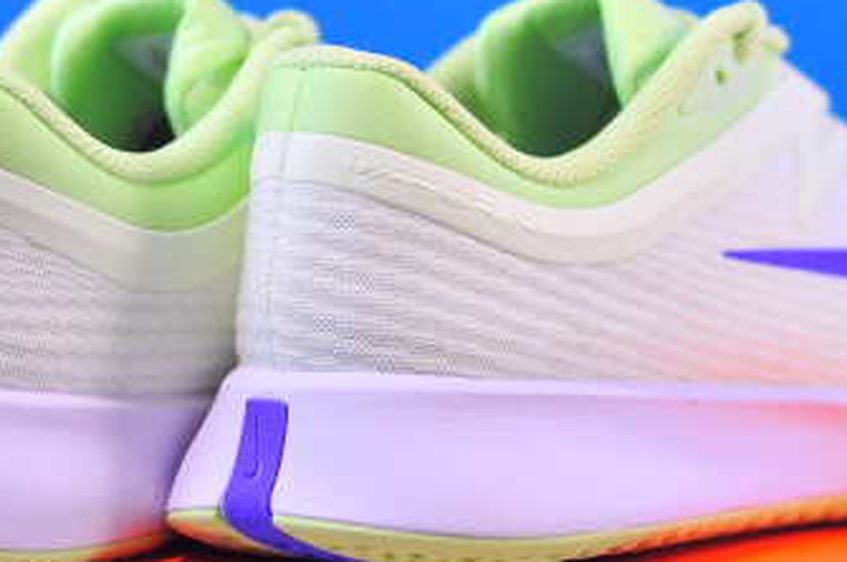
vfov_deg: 7.6
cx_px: 394
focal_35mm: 179
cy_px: 54
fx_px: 4203
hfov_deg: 11.5
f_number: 2
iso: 250
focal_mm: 50
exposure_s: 1/320
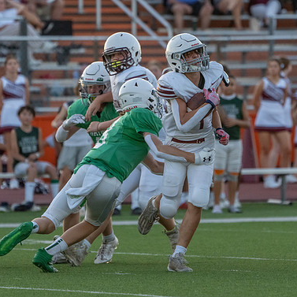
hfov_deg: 3.1
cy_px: 143
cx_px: 198
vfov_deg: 3.1
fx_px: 5494
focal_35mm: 566
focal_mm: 318
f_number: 5.6
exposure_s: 1/1250
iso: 2500
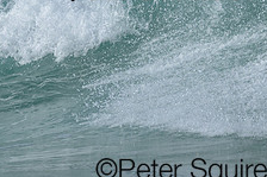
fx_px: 15370
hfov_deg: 1.0
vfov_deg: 0.7
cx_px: 188
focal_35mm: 2074
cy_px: -28
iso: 200
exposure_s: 1/2500
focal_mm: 800
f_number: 6.3
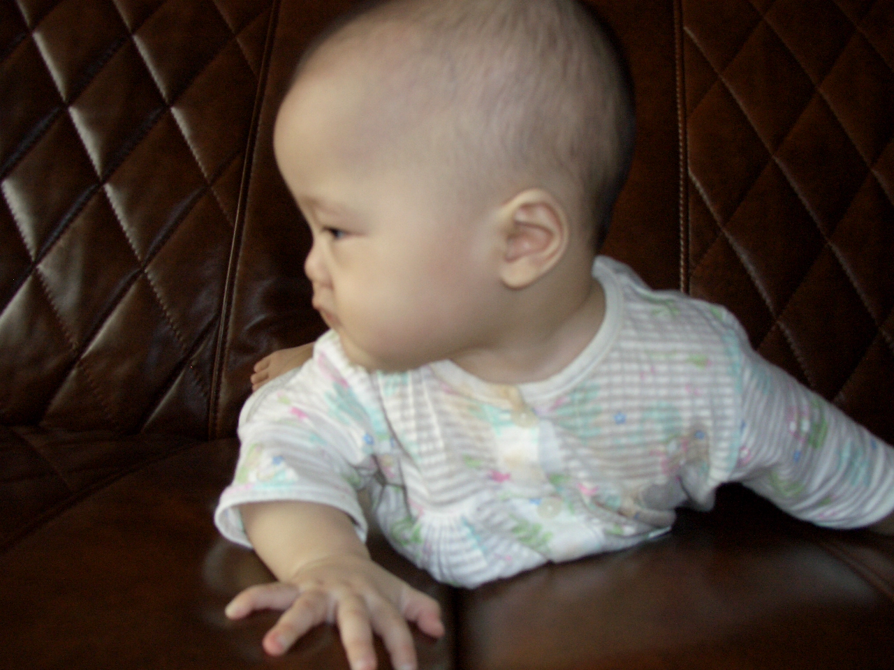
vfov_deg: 42.9
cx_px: 447
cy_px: 335
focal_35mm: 33
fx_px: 852
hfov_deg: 55.4
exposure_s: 1/60
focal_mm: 7.1
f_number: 2.8
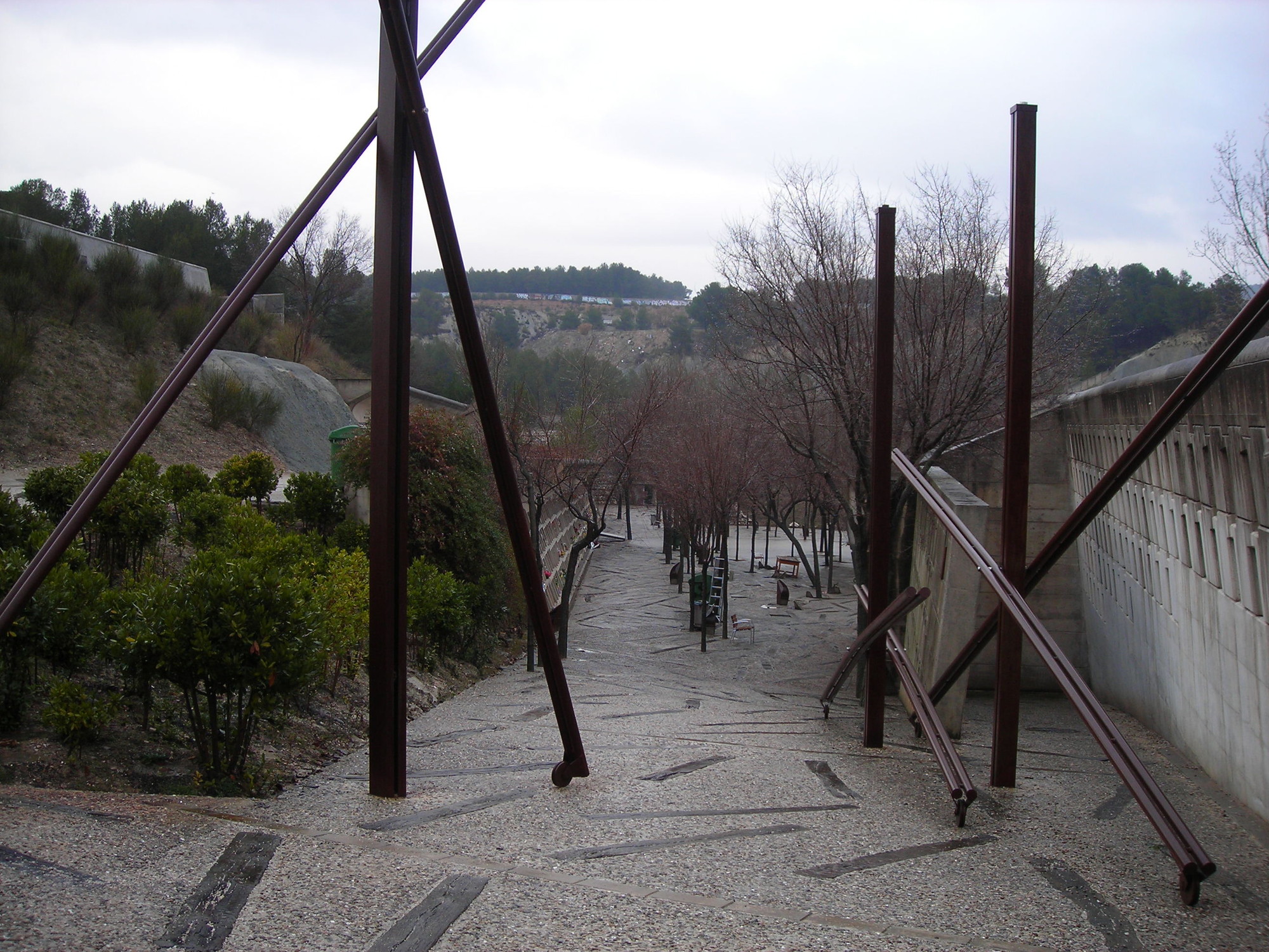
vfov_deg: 37.7
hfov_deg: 49.0
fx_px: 1393
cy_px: 476
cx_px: 634
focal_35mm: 38
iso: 50
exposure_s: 1/75.3
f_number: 3.2
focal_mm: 6.3
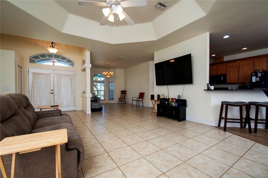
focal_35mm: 15
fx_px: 112
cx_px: 134
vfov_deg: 77.3
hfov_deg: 100.4
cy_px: 89
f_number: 8
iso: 1000
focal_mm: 10
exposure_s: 1/400
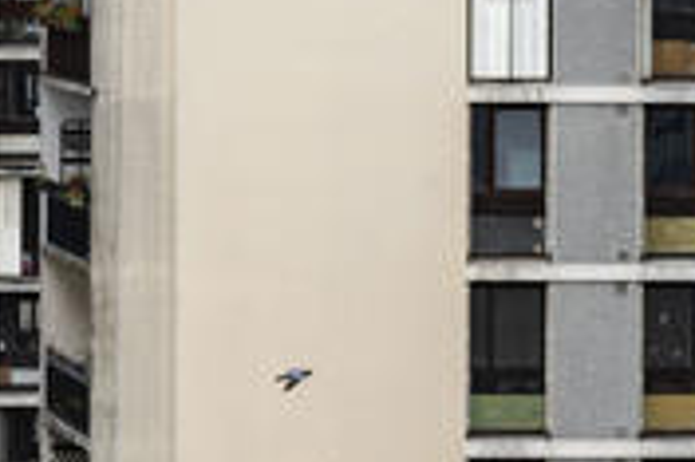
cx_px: -636
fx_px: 10531
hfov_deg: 3.7
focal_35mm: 546
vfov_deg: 2.5
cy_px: 806
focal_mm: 120
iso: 100
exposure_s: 1/640
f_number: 5
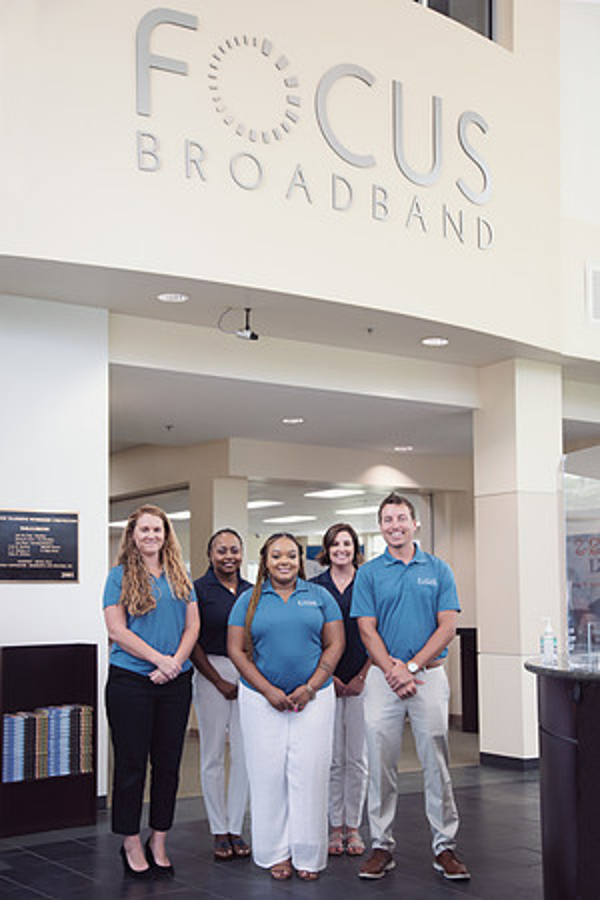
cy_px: 450
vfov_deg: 46.4
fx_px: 1050
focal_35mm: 42
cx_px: 300
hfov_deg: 31.9
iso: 1000
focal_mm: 42
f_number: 4
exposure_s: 1/320
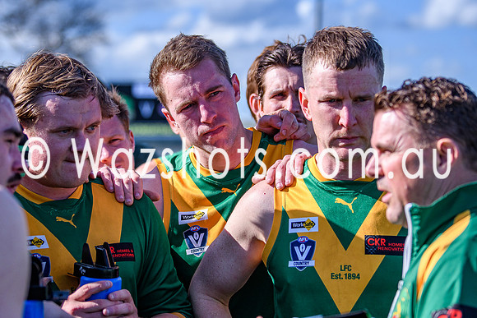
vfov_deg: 11.3
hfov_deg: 16.9
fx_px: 1604
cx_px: 202
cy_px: 135
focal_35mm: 121
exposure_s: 1/5000
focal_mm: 70
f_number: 2.8
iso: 250
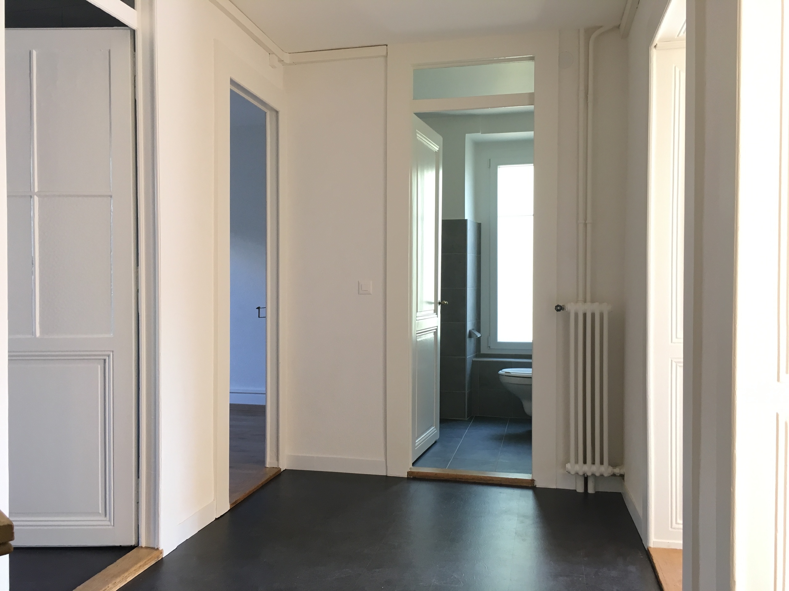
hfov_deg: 61.7
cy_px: 296
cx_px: 394
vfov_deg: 48.2
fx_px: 661
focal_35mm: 29
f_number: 2.2
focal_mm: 4.15
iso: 100
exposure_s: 1/33
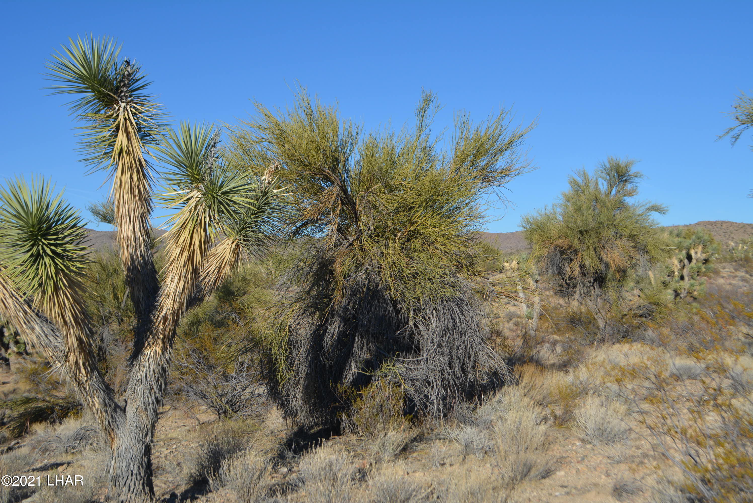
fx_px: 911
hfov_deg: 44.9
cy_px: 252
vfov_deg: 30.9
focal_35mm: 44
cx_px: 376
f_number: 6.3
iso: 400
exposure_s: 1/1600
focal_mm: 29
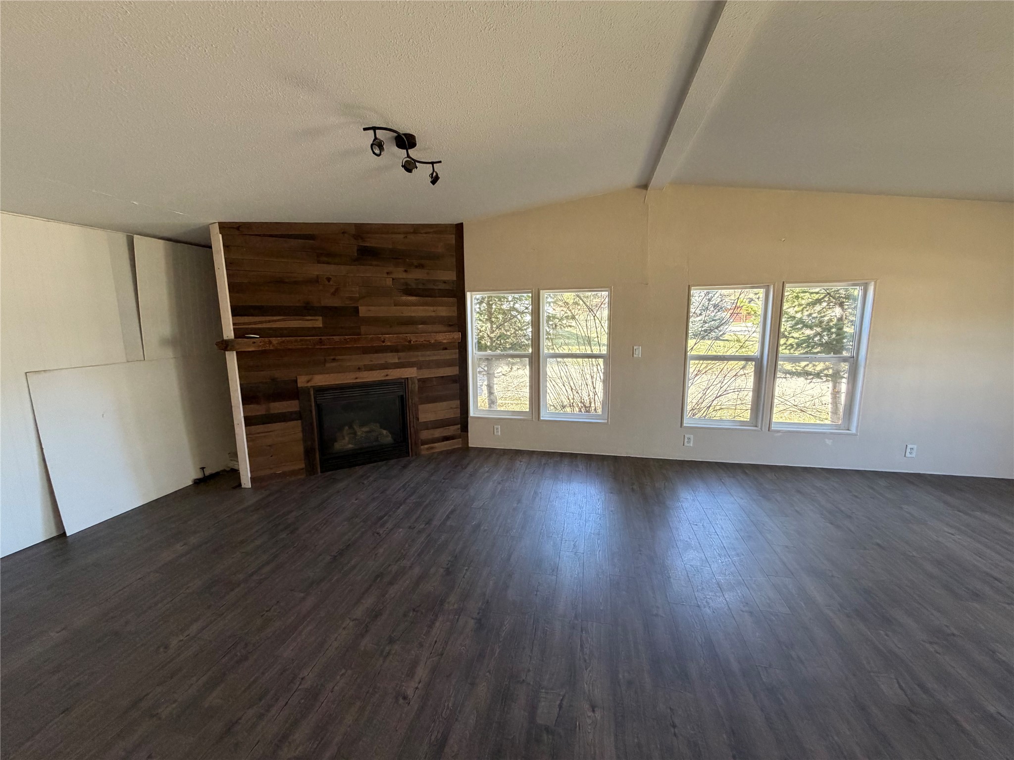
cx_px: 507
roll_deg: +1.0
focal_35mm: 14
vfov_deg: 85.7
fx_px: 410
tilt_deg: -8.9
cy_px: 380
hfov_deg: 102.1
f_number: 2.2
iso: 320
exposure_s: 1/92
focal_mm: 2.22
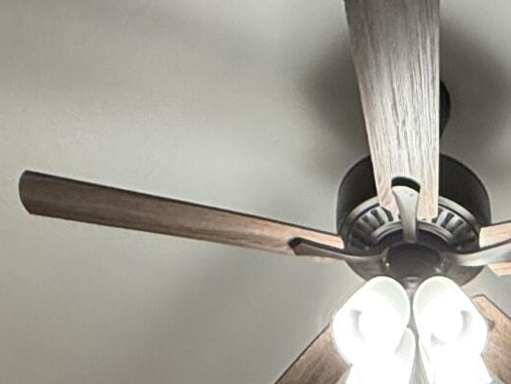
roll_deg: +0.1
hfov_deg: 23.4
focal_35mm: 80
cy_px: 1076
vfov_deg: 12.0
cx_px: 506
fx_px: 1181
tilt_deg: -2.2
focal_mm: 2.22
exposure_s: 1/60
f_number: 2.2
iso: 250
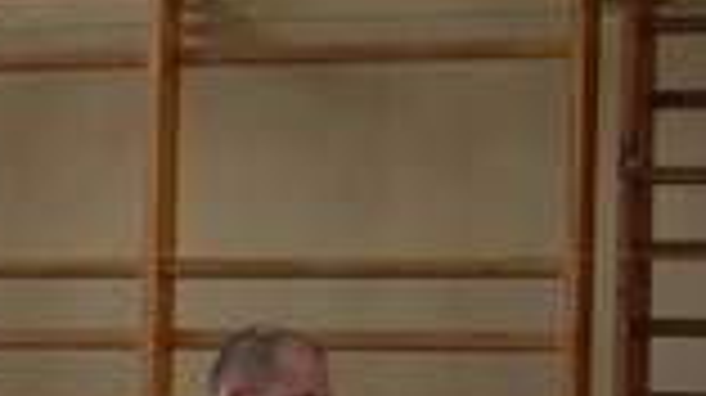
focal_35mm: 243
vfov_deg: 4.9
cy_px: 657
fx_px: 4545
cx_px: -571
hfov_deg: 8.5
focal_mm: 38
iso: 400
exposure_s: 1/100
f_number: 5
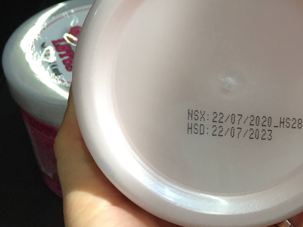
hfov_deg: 30.8
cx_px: 272
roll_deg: -5.3
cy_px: 43
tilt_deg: -32.8
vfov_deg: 24.0
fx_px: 525
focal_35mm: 60
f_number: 2.2
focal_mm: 4.15
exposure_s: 1/33
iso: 80
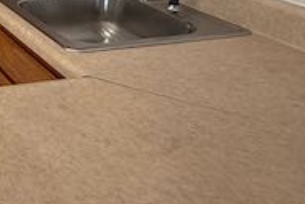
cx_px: -146
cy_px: -32
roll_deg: +2.0
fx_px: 415
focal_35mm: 49
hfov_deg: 28.0
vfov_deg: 25.2
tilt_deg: -15.9
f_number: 2.2
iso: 200
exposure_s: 1/120
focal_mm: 2.22
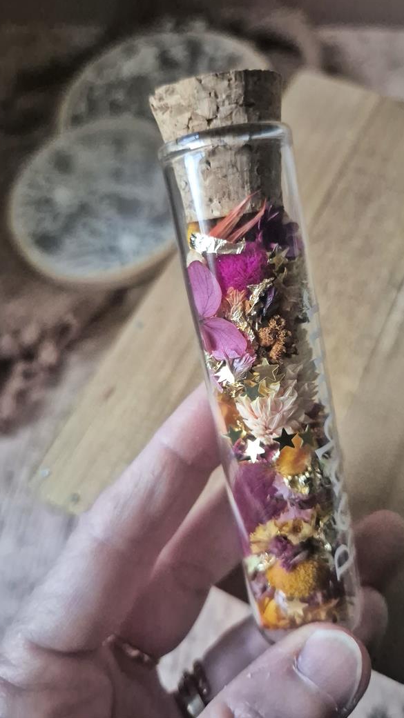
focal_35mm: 26
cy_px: 347
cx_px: 247
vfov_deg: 71.9
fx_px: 496
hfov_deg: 44.1
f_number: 1.8
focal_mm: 5.4
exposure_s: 1/100
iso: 1250
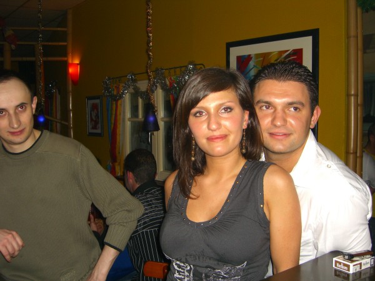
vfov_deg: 37.7
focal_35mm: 38
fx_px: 412
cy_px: 140
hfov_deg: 49.0
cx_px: 188
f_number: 2.8
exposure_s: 1/60
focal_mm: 7.9
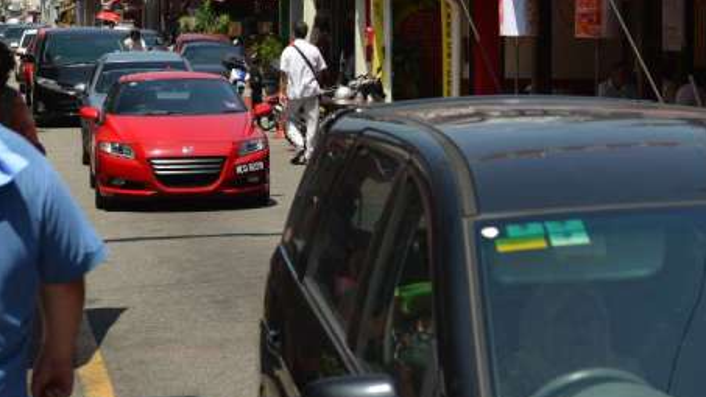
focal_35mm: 111
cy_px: -11
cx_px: 369
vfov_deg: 10.8
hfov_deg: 19.3
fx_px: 2078
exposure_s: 1/160
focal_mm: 60
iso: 100
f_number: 6.3
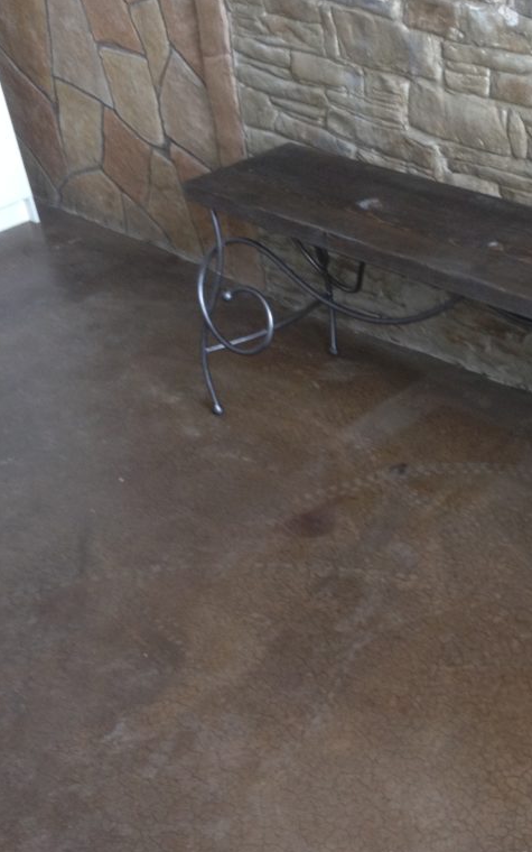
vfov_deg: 40.3
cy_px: 426
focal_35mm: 50
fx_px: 1160
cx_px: 480
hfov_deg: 25.0
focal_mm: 4.28
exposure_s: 1/20
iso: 100
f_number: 2.4
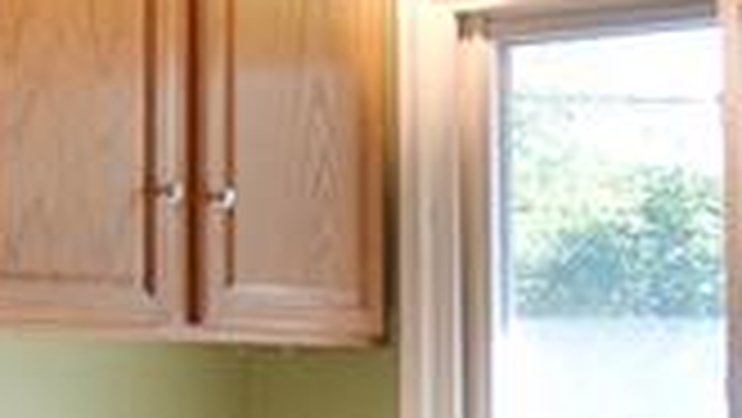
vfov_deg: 9.9
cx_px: 454
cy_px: 692
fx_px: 2303
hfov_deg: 18.3
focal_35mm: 117
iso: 800
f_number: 3.5
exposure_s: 1/60
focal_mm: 12
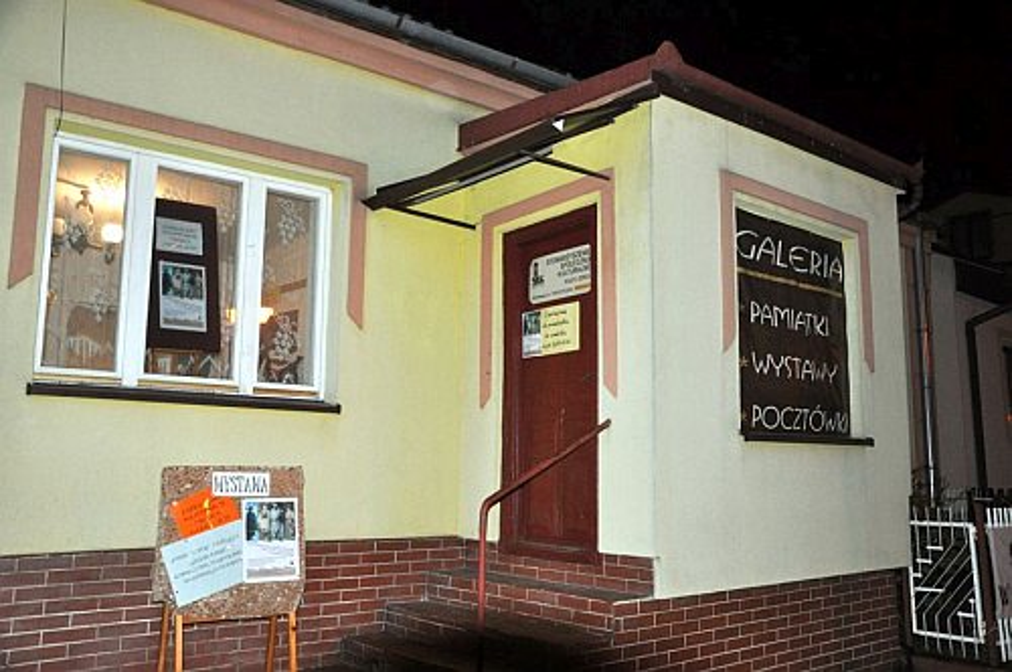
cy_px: 336
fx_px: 884
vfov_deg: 41.6
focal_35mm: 32
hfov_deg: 59.6
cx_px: 506
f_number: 3.8
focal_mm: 21
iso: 800
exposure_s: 1/60
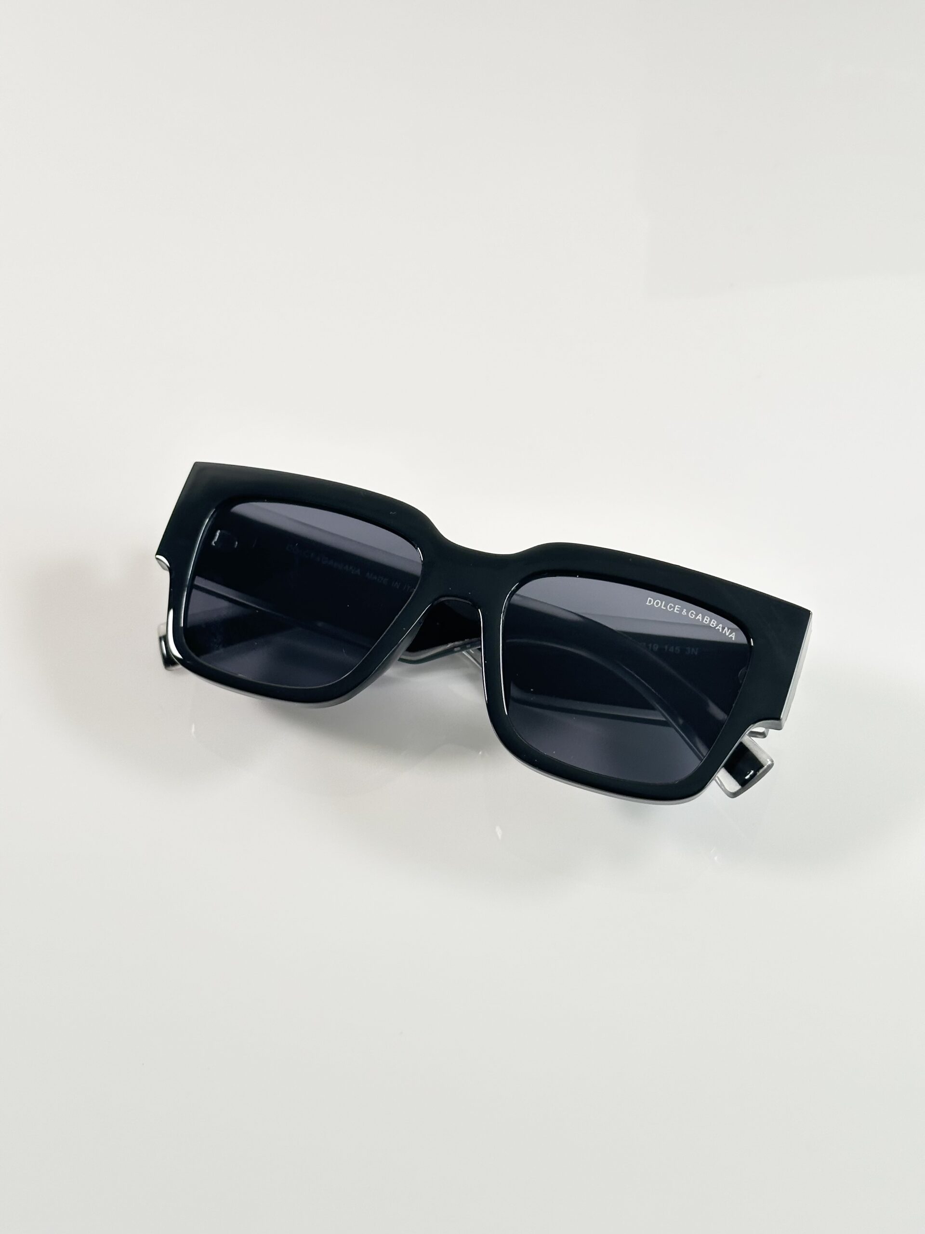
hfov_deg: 30.3
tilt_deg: -53.7
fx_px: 1710
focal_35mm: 48
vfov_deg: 39.7
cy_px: 617
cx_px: 462
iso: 64
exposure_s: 1/100
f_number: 1.78
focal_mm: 6.86
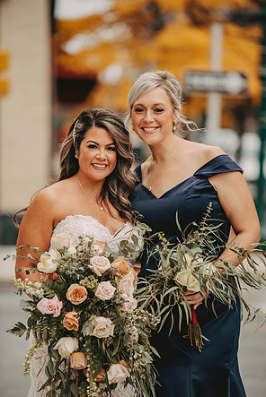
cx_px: 133
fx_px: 2246
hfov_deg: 6.8
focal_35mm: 203
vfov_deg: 10.1
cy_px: 199
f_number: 3.2
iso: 1250
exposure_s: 1/2000
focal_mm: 200
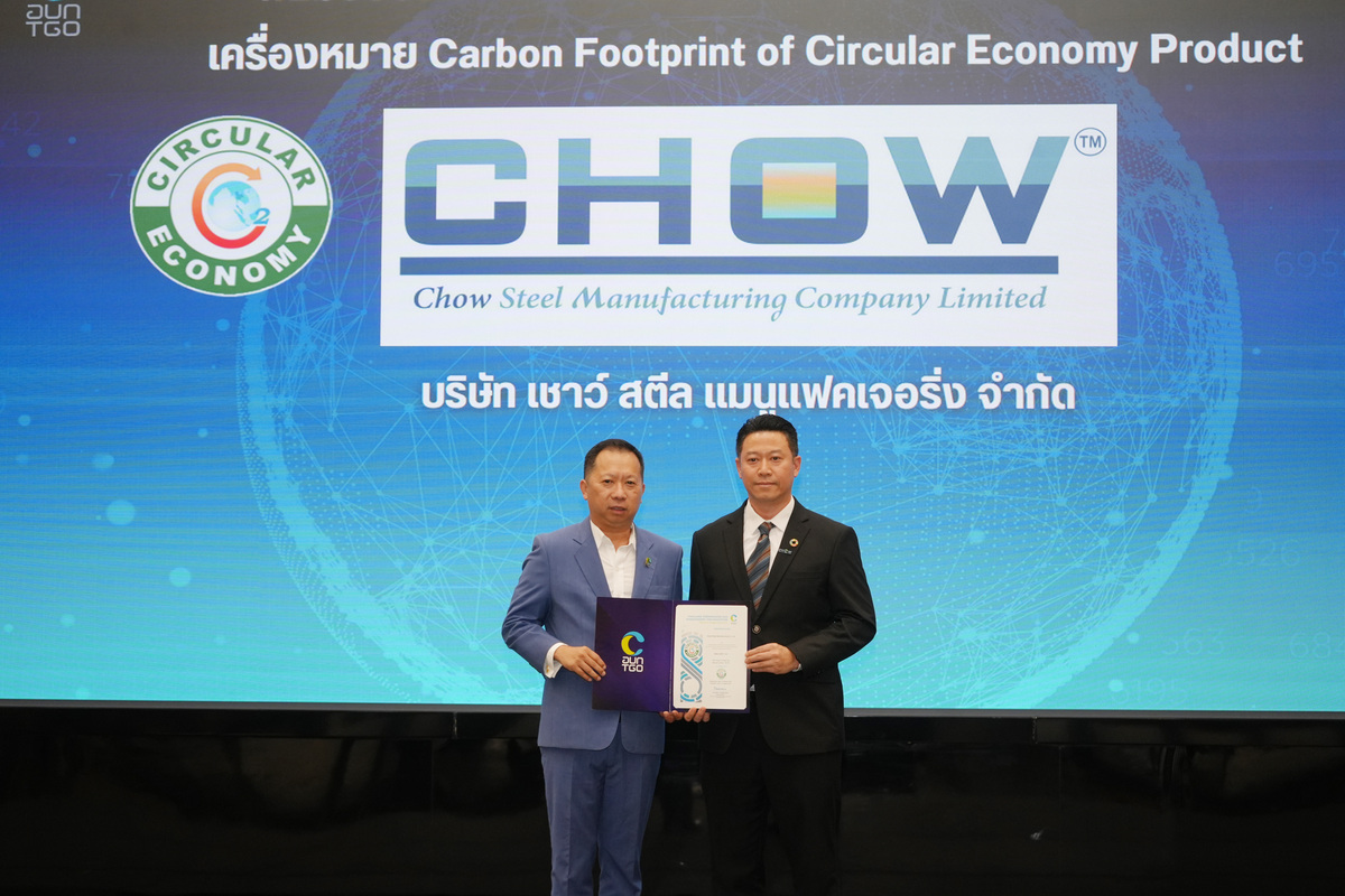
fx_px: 2615
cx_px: 672
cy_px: 448
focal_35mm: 70
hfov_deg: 28.8
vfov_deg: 19.5
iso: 1250
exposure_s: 1/160
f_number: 5.6
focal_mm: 70
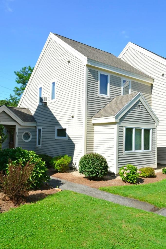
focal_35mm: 27
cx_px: 83
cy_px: 124
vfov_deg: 67.4
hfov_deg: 47.9
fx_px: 187
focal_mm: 18
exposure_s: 1/160
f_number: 7.1
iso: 100
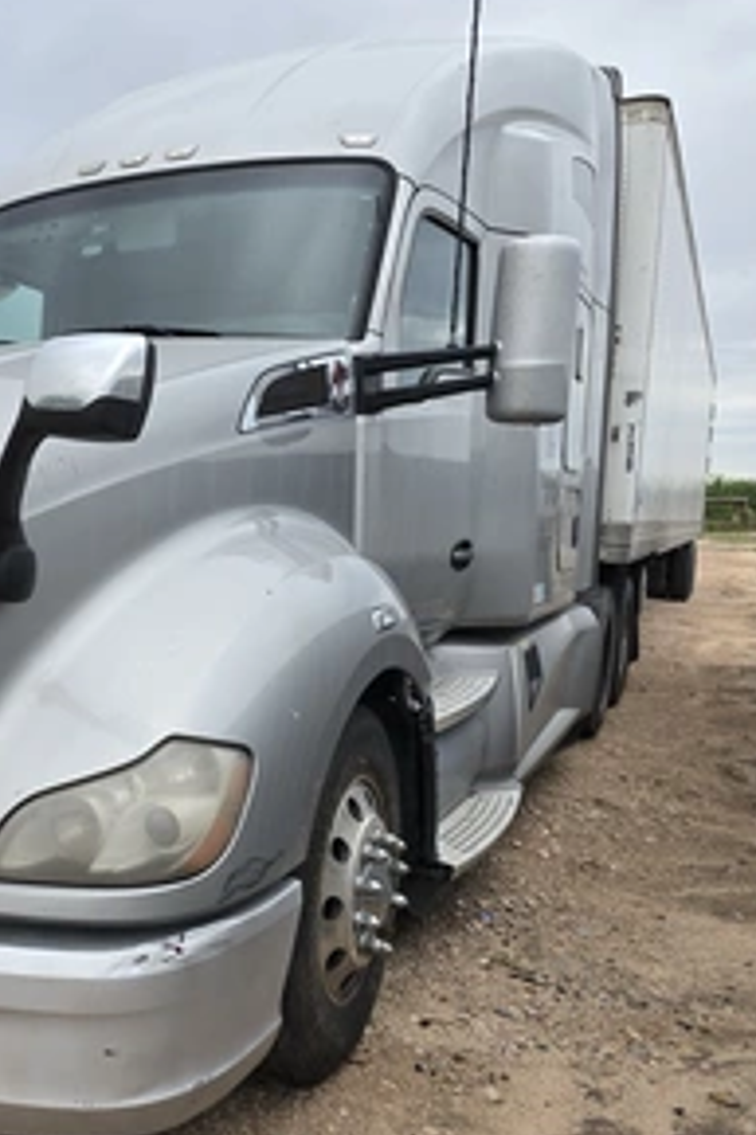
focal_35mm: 33
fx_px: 1041
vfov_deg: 57.2
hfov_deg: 37.6
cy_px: 575
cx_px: 90
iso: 12
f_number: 1.7
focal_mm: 6.3
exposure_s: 1/180
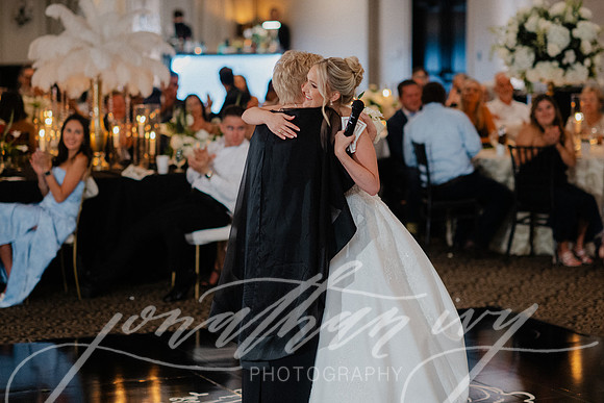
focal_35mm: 106
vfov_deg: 12.9
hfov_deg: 19.3
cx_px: 290
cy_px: 152
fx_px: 1774
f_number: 2
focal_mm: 85
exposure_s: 1/160
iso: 2000
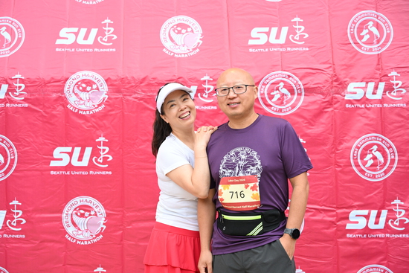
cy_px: 136
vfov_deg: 26.5
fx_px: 580
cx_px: 204
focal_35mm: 51
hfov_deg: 38.9
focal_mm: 51
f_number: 4
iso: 2000
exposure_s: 1/320
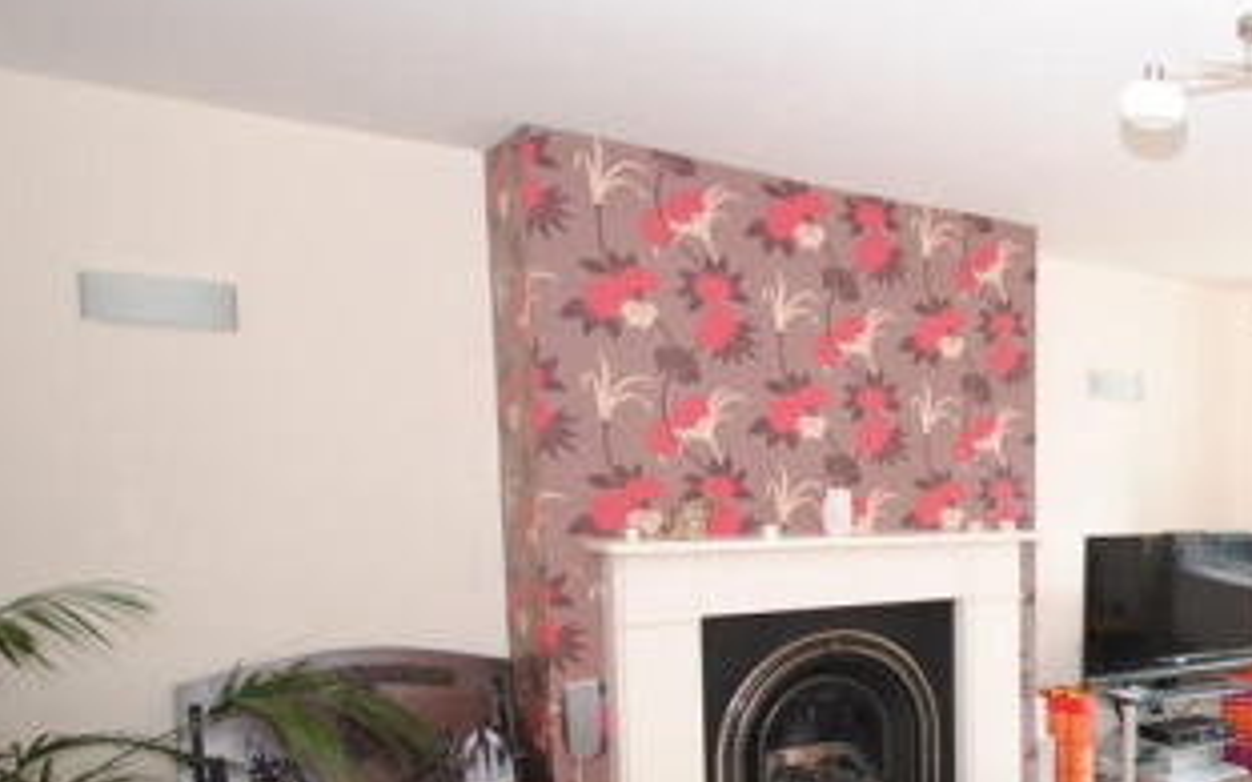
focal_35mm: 32
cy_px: 571
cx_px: 1230
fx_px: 1092
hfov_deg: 49.6
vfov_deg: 38.6
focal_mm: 10
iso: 200
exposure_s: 1/60
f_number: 4
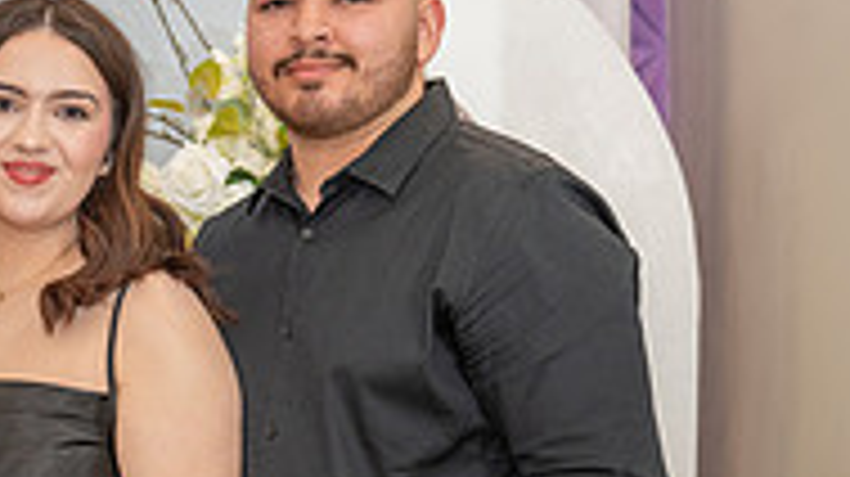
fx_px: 2748
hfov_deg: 16.6
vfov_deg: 9.8
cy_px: 587
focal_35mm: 122
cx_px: -256
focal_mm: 38
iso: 640
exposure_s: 1/160
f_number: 3.5
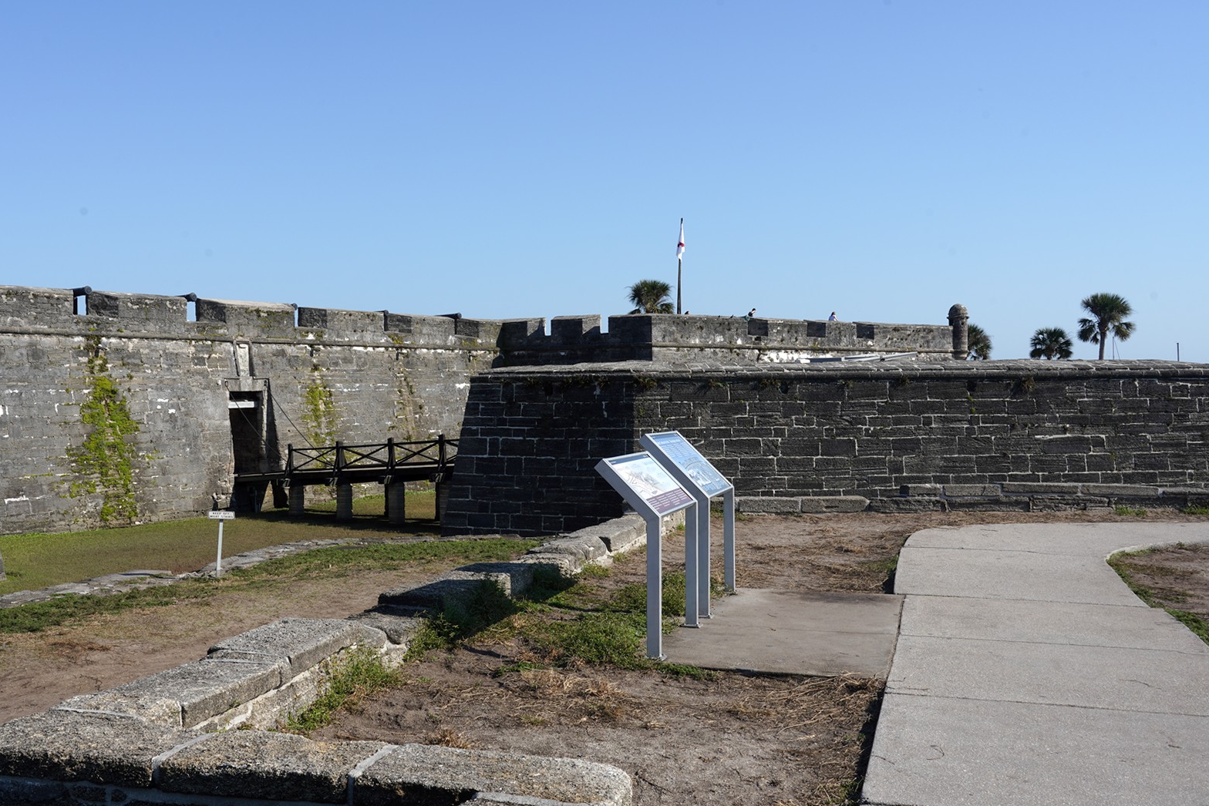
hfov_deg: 51.6
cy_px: 415
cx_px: 489
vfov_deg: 36.0
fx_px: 1243
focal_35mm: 37
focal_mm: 29
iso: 100
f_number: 18
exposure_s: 1/100
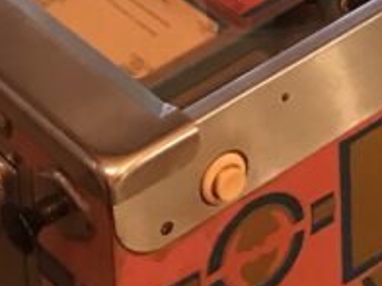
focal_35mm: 146
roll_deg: +0.3
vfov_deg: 9.2
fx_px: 1611
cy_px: -387
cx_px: 394
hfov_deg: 13.3
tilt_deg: -17.9
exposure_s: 1/15
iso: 64
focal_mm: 3.99
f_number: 1.8
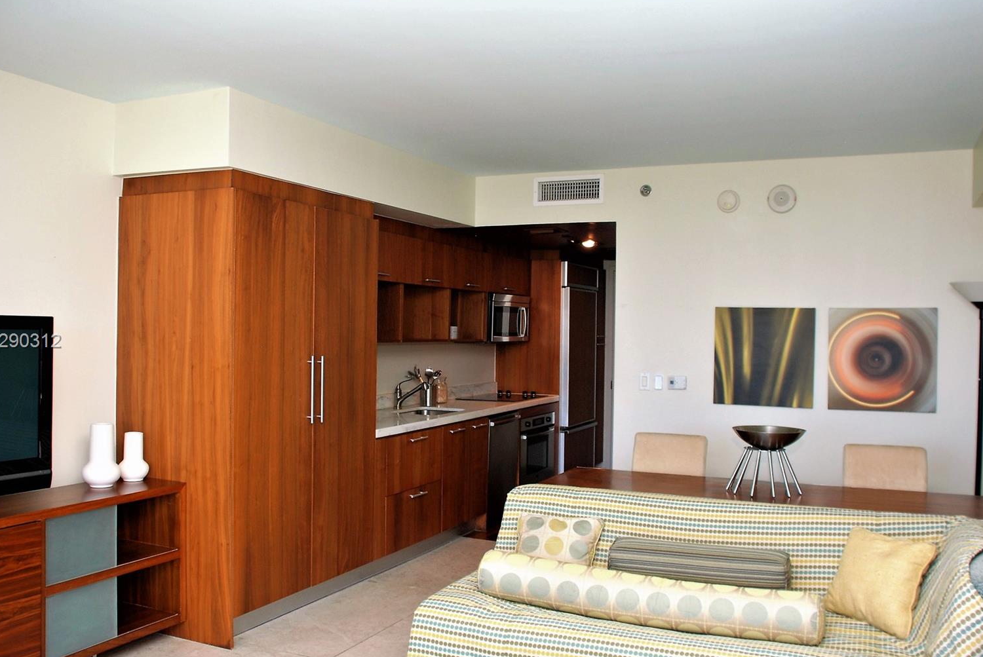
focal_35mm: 32
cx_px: 486
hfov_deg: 58.7
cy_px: 342
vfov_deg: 41.2
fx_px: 875
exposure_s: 1/60
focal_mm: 20
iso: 400
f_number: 4
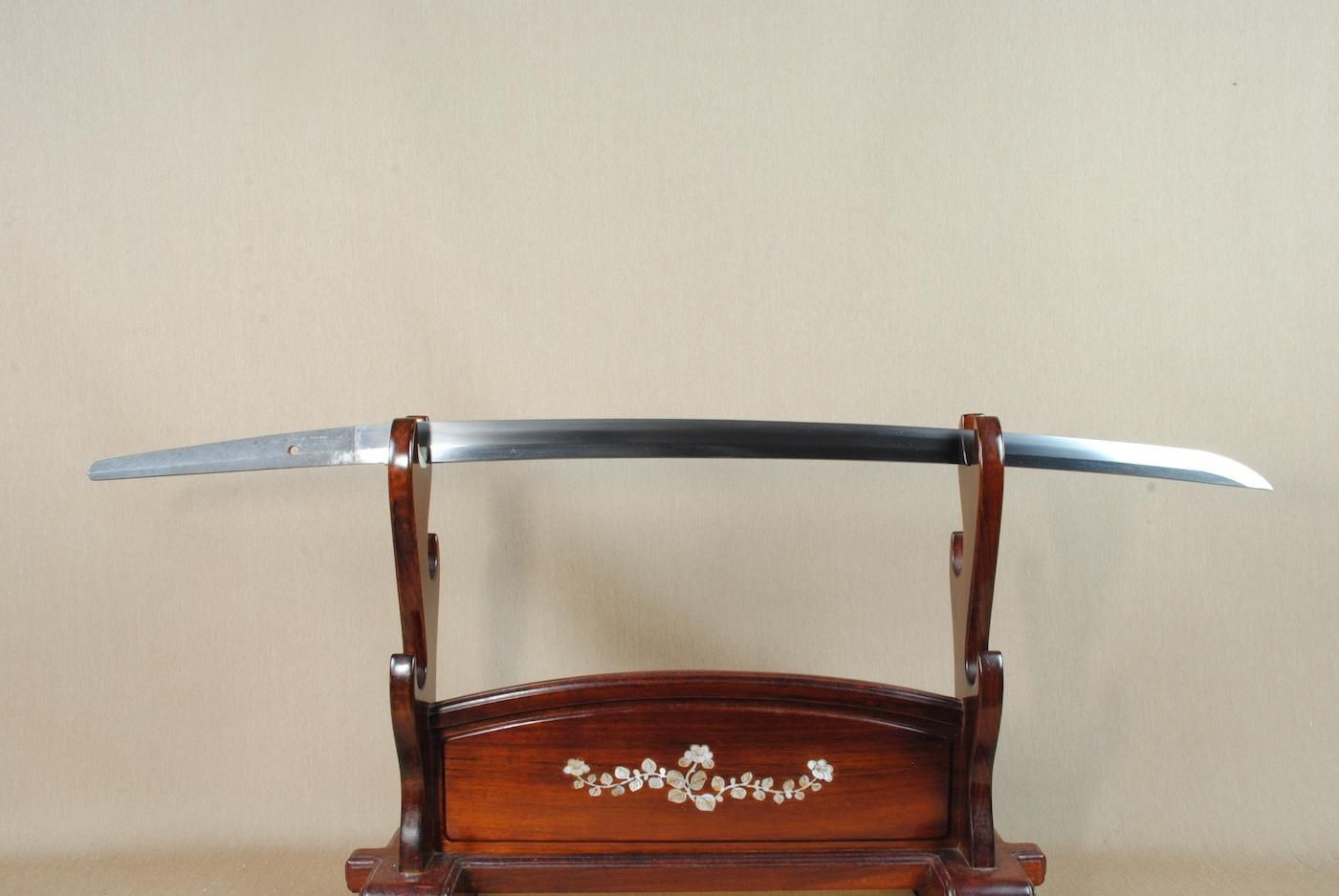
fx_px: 1229
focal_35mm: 33
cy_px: 448
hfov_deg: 57.2
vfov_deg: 40.1
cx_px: 670
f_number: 11
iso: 400
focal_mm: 22
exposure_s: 1/2
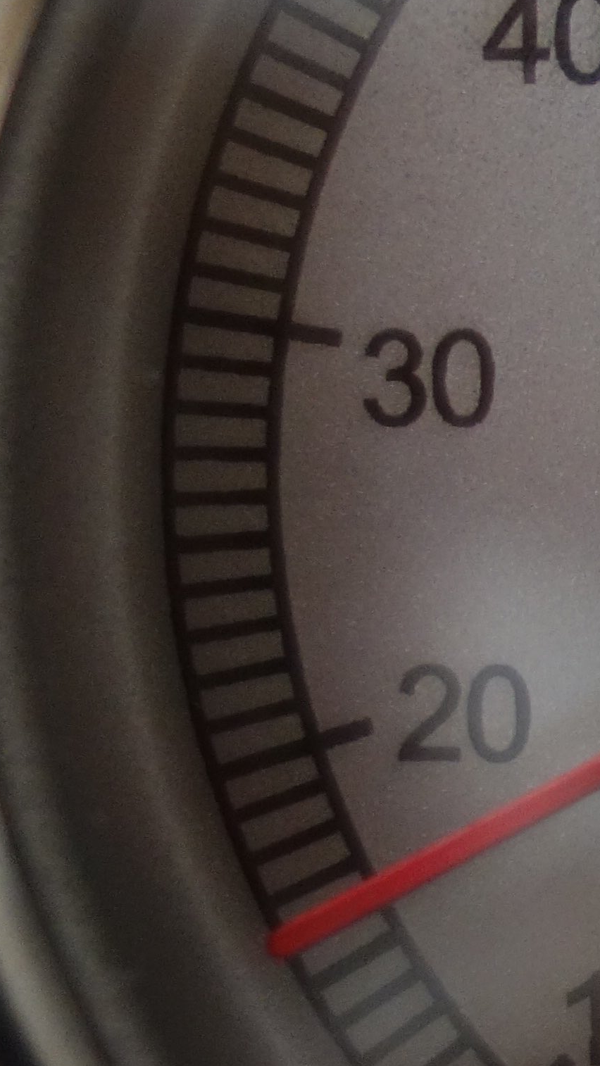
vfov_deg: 20.2
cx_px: 1191
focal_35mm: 106
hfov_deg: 10.5
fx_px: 2997
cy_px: 498
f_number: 1.8
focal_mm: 10.4
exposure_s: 1/30
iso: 500
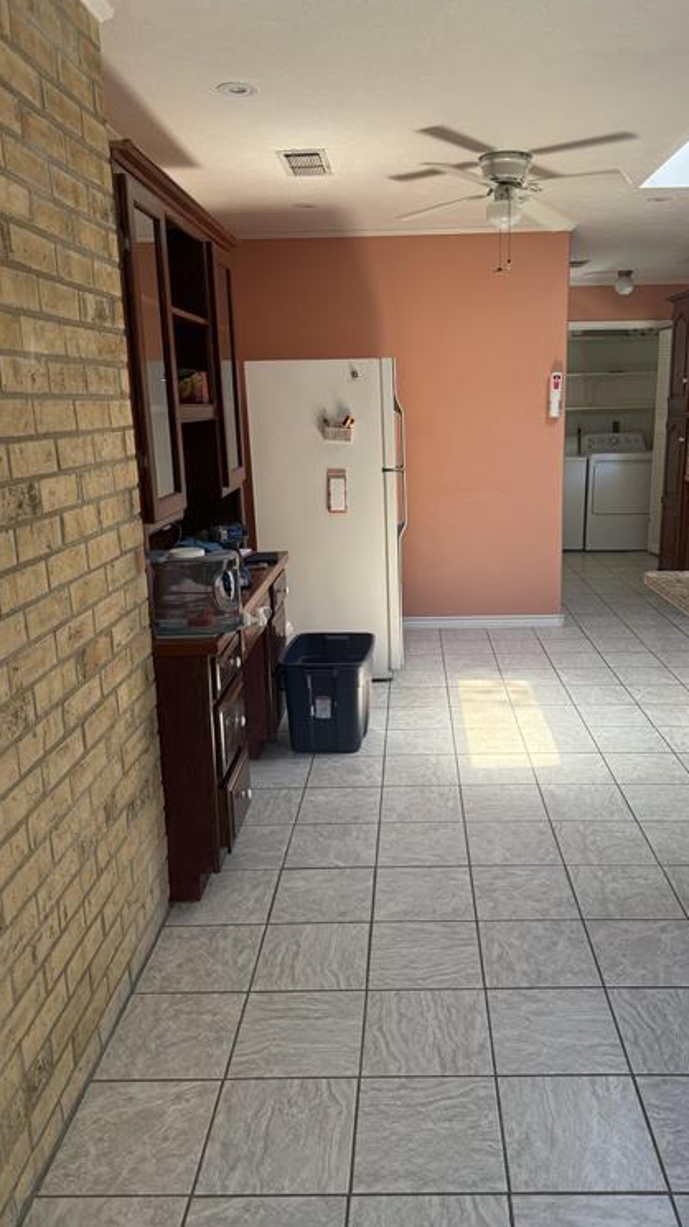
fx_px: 878
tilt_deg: -11.8
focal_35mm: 27
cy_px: 609
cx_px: 407
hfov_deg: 42.7
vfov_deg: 69.9
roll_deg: +0.5
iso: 200
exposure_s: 1/121
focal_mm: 6.76
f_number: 1.78
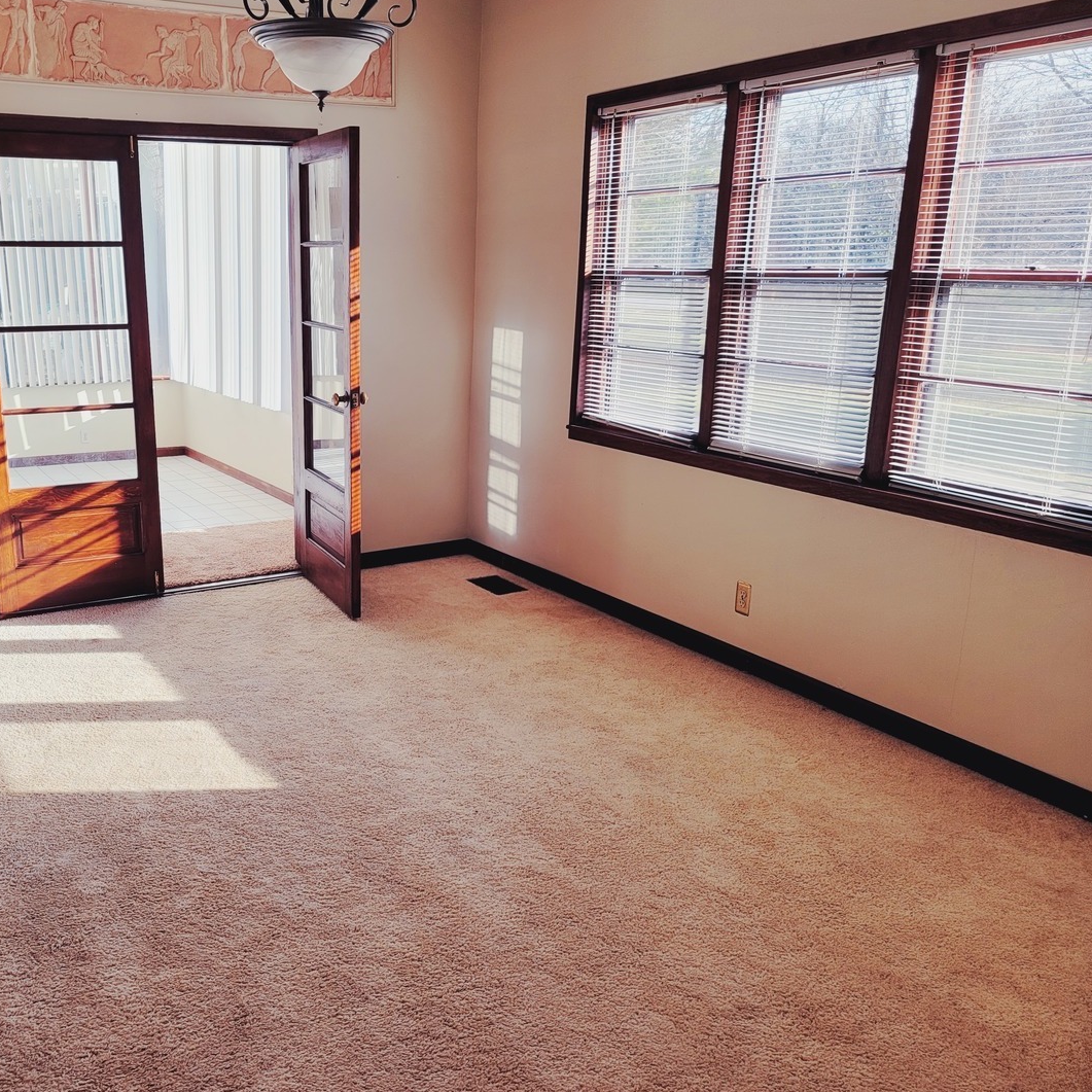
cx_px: 357
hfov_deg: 52.9
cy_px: 549
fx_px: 1071
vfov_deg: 54.0
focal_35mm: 30
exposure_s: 1/119
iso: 20
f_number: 1.8
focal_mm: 7
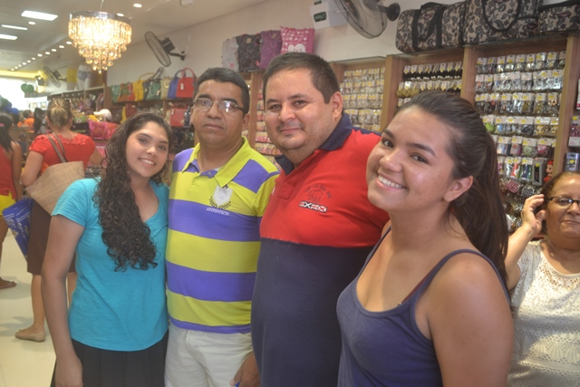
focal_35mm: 33
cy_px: 194
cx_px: 290
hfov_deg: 57.2
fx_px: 532
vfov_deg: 40.0
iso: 500
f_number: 4
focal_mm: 22
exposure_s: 1/60
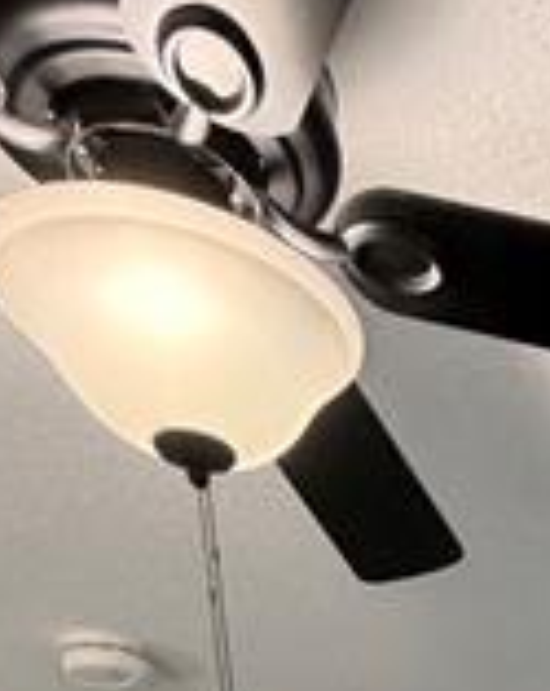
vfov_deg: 17.5
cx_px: 928
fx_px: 1367
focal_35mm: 67
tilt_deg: -9.2
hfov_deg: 18.7
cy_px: 1461
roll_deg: +2.5
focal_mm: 2.22
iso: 250
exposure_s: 1/120
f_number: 2.2
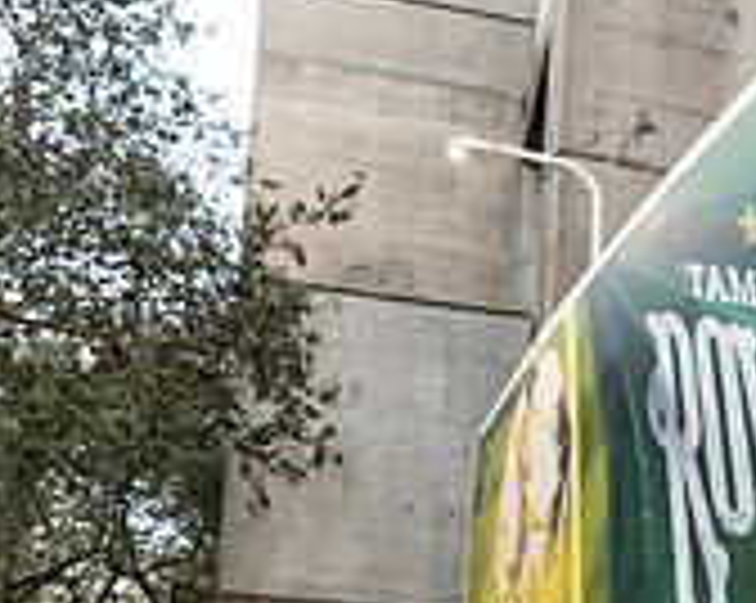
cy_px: 845
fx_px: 1989
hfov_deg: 20.0
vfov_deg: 16.1
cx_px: 943
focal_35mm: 89
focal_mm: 17
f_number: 4
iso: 500
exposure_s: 1/60
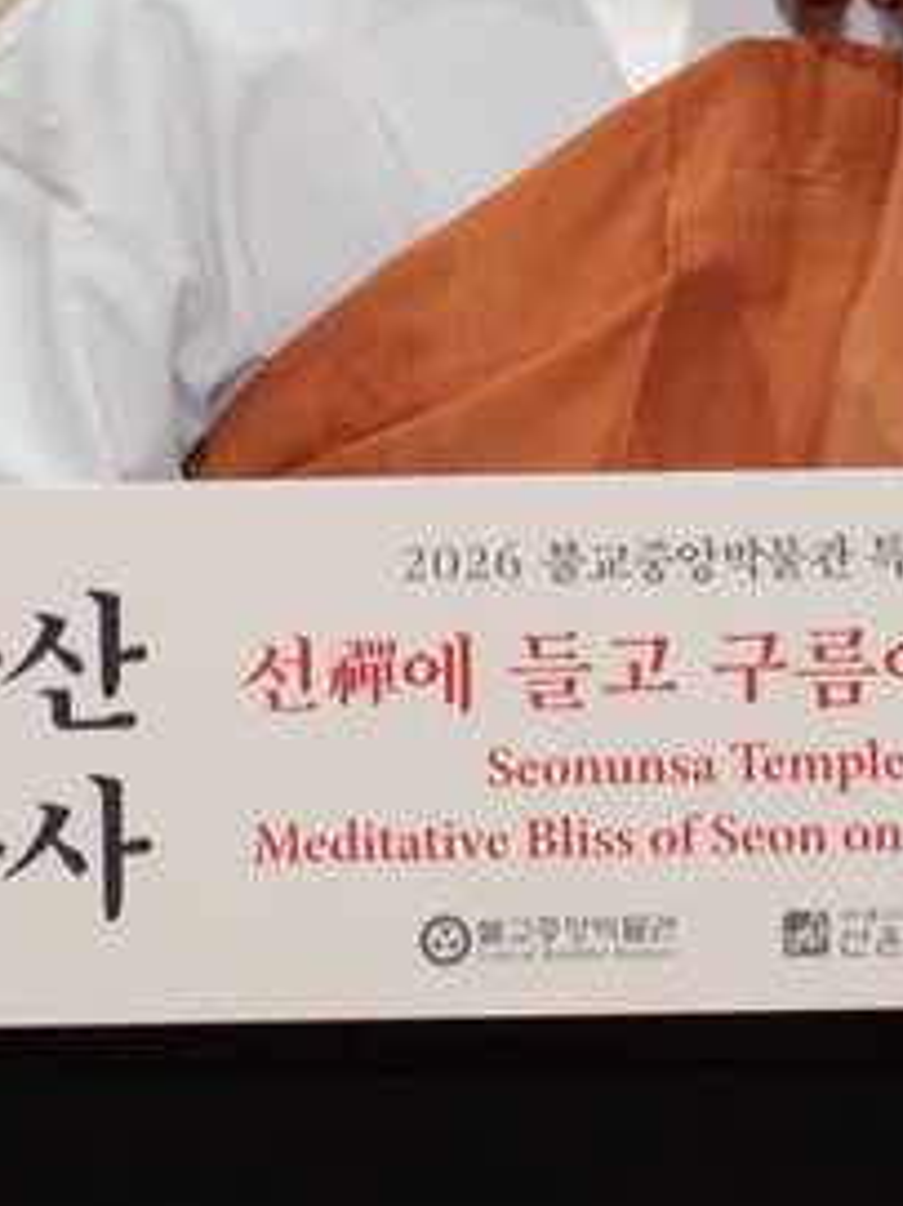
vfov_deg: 1.9
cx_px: 663
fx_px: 35610
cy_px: 240
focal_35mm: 1023
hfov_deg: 1.5
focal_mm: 200
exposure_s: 1/320
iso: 5000
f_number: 6.3
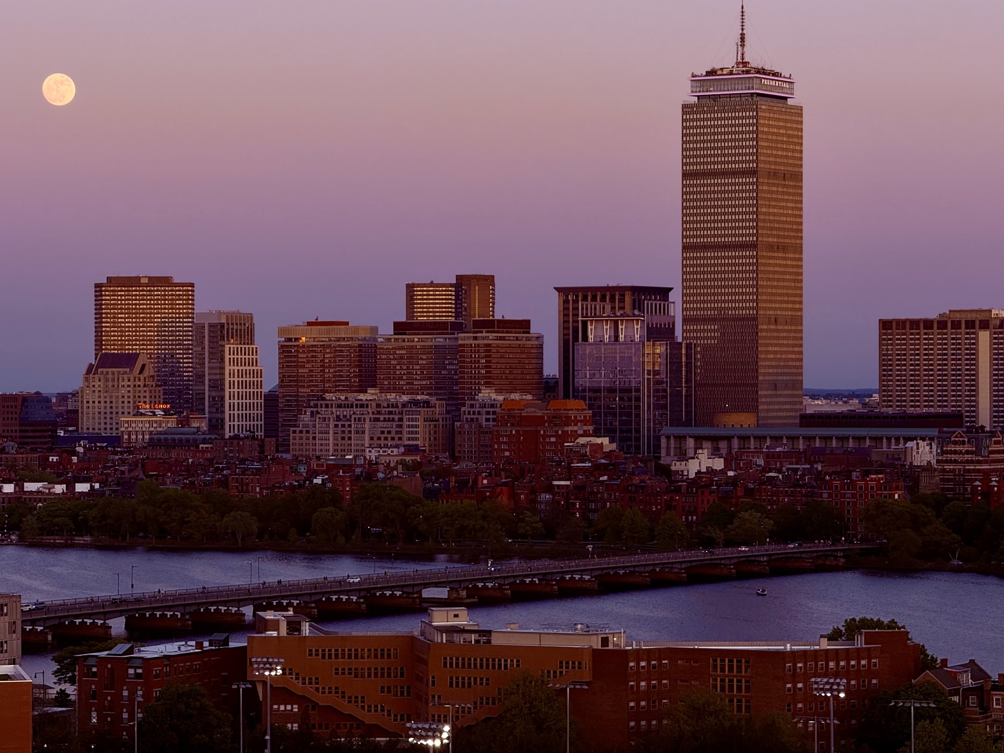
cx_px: 488
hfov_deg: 15.6
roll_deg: +1.6
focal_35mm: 126
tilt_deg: +0.2
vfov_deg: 11.8
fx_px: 3655
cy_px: 380
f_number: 2.8
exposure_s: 1/144
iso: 64
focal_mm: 15.66
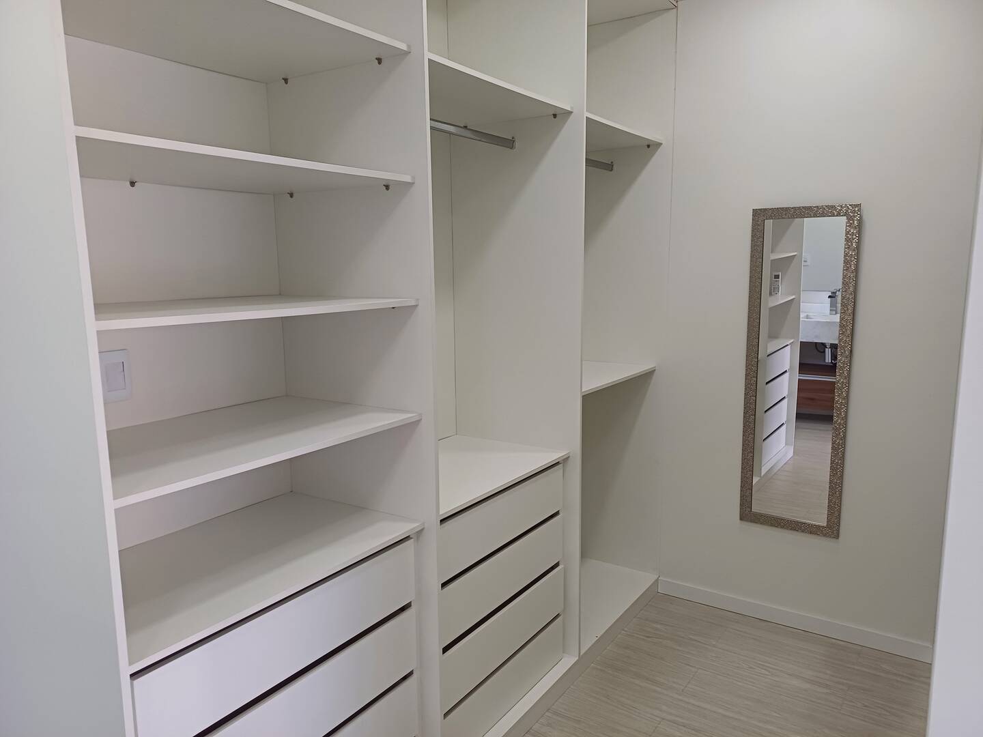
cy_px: 368
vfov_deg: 54.9
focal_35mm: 25
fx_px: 710
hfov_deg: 69.4
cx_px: 492
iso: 200
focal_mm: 4.65
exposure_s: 1/60
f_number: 1.8
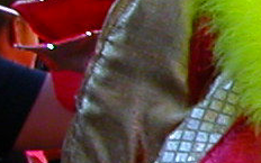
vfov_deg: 4.9
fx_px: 1921
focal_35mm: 270
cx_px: 786
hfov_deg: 7.0
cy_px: 159
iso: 100
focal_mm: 5.6
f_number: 2.7
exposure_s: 1/303
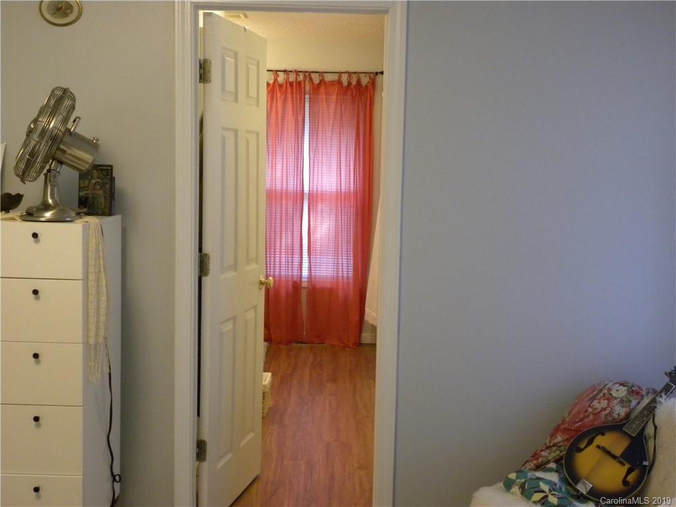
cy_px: 254
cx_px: 338
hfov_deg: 41.2
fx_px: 898
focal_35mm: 46
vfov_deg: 31.5
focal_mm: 8.2
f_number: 3.2
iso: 400
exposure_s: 1/35.2
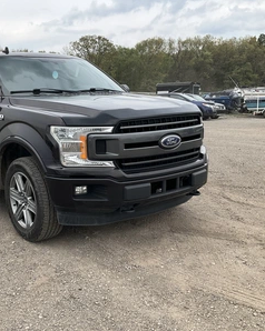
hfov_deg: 38.2
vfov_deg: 48.0
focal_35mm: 38
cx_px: 69
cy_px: 166
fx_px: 373
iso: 25
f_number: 1.8
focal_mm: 3
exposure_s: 1/781
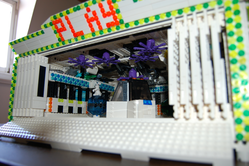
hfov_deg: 67.4
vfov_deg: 47.8
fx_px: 187
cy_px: 83
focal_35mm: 27
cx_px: 124
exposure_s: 1/60
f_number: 3.5
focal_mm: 18
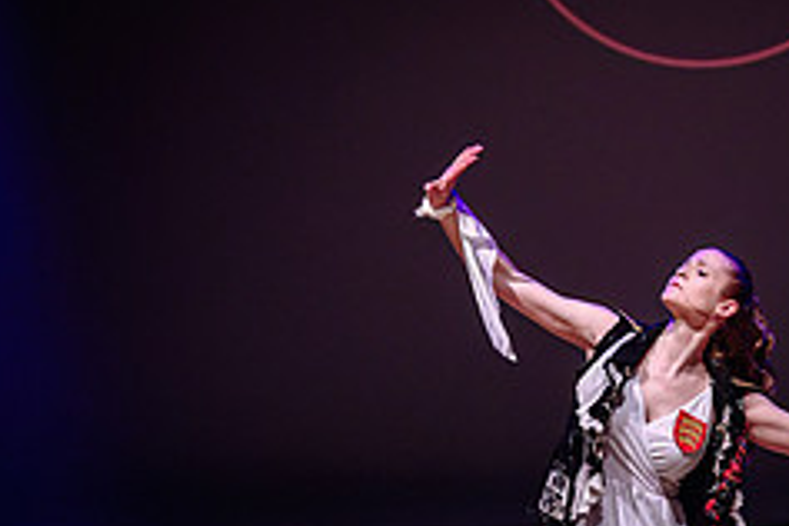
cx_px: 686
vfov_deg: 10.1
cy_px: 381
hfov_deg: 15.0
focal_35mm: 135
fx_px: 2959
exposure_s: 1/320
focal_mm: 51
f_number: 2.8
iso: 1600
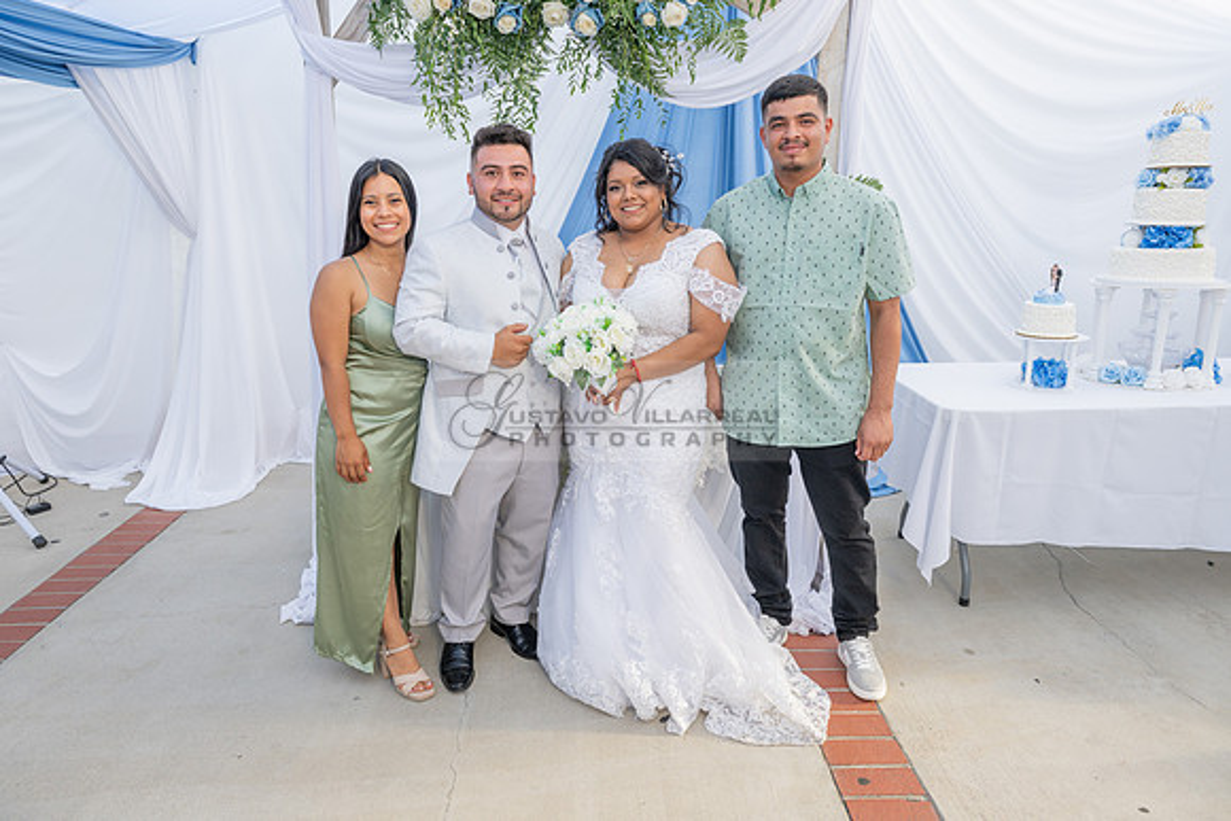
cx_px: 616
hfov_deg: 73.7
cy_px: 410
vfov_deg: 53.2
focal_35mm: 24
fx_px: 821
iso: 200
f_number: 5.6
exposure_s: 1/125
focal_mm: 24
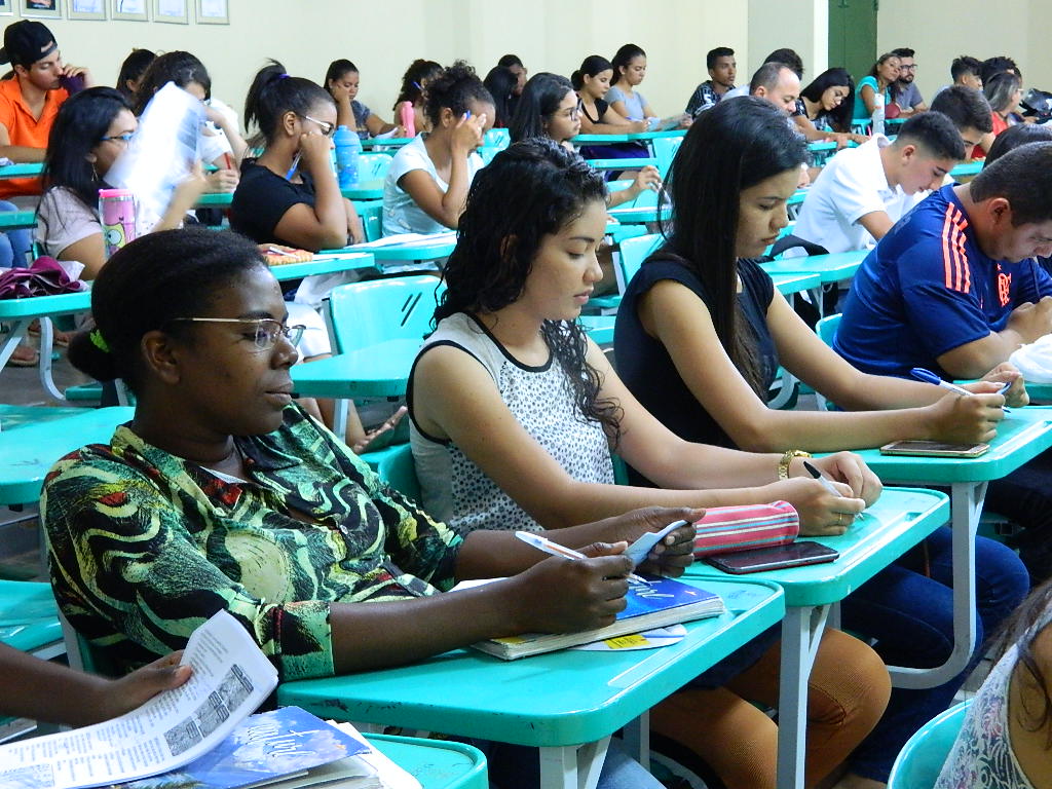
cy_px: 394
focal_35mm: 57
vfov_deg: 25.7
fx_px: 1732
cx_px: 526
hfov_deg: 33.8
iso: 400
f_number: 3.8
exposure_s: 1/5
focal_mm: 10.2
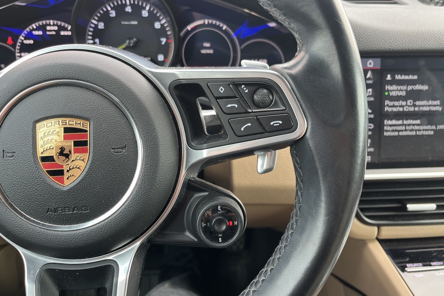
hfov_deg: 65.5
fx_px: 345
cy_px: 131
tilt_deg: -24.9
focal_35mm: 28
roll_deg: +0.4
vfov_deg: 46.3
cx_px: 219
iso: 50
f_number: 1.6
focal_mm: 5.1
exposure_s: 1/124
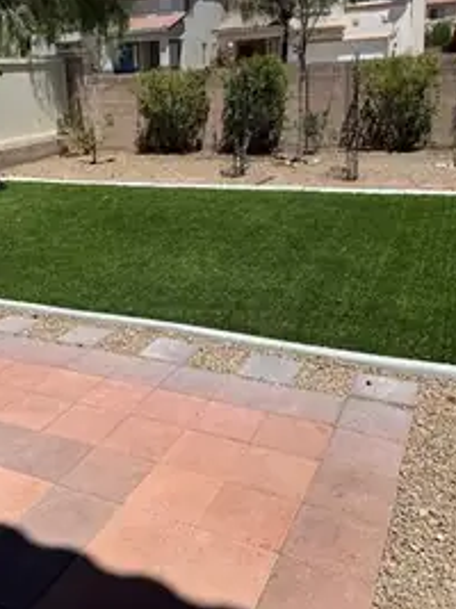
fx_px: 633
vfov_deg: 50.6
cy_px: 210
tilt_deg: -12.8
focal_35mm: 36
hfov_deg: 39.0
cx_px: 137
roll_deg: +2.7
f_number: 1.78
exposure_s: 1/7092
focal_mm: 6.76
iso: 80
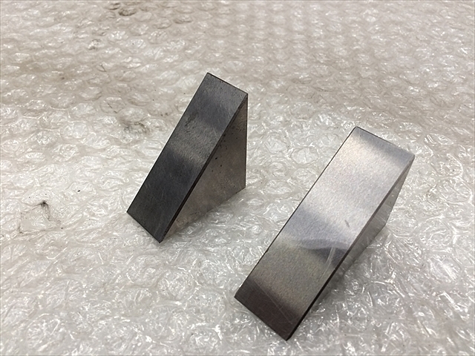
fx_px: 398
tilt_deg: -48.0
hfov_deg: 61.7
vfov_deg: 48.2
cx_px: 238
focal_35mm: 29
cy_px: 178
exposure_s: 1/30
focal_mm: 4.15
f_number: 2.2
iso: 40
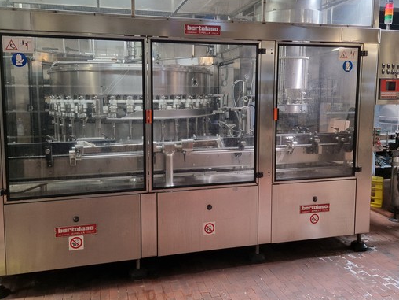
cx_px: 180
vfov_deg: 47.9
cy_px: 117
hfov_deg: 61.5
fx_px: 334
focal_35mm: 29
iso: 500
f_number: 1.8
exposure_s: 1/50
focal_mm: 5.4
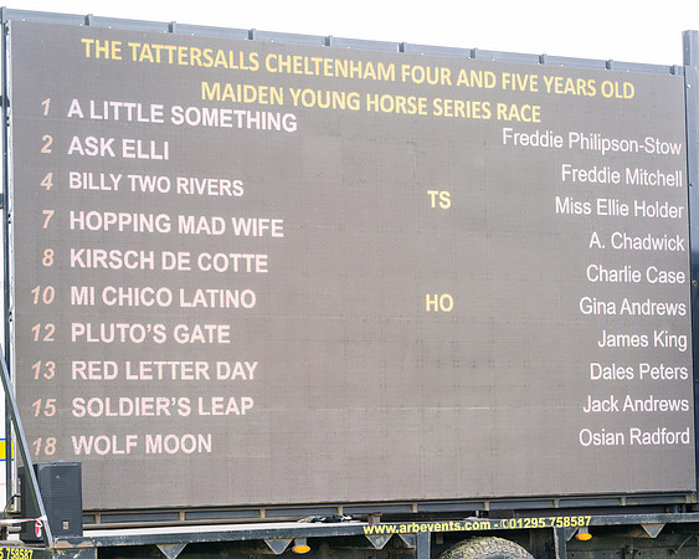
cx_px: 347
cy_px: 280
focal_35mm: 124
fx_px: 2563
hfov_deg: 15.5
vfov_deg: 12.4
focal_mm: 110
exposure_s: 1/500
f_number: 4
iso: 400
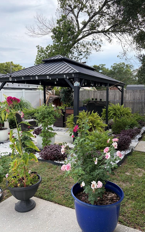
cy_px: 116
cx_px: 75
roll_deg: -0.6
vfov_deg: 66.5
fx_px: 177
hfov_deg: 44.5
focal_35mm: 28
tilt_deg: -5.5
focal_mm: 5.96
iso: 64
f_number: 1.6
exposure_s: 1/1099
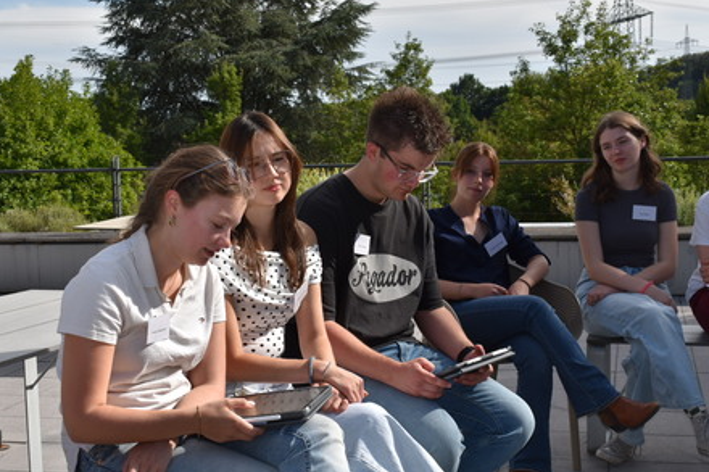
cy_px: 213
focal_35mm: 58
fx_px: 1142
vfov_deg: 23.4
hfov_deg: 34.5
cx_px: 364
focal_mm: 34
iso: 100
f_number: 10
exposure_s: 1/200
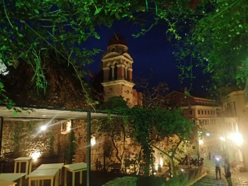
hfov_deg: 69.4
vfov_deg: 54.9
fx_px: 179
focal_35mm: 25
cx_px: 124
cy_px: 93
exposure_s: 1/8
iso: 1000
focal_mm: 4.5
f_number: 2
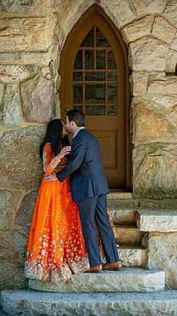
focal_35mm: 65
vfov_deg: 32.4
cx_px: 116
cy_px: 154
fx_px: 543
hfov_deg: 18.5
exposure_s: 1/200
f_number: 2.8
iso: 160
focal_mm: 38
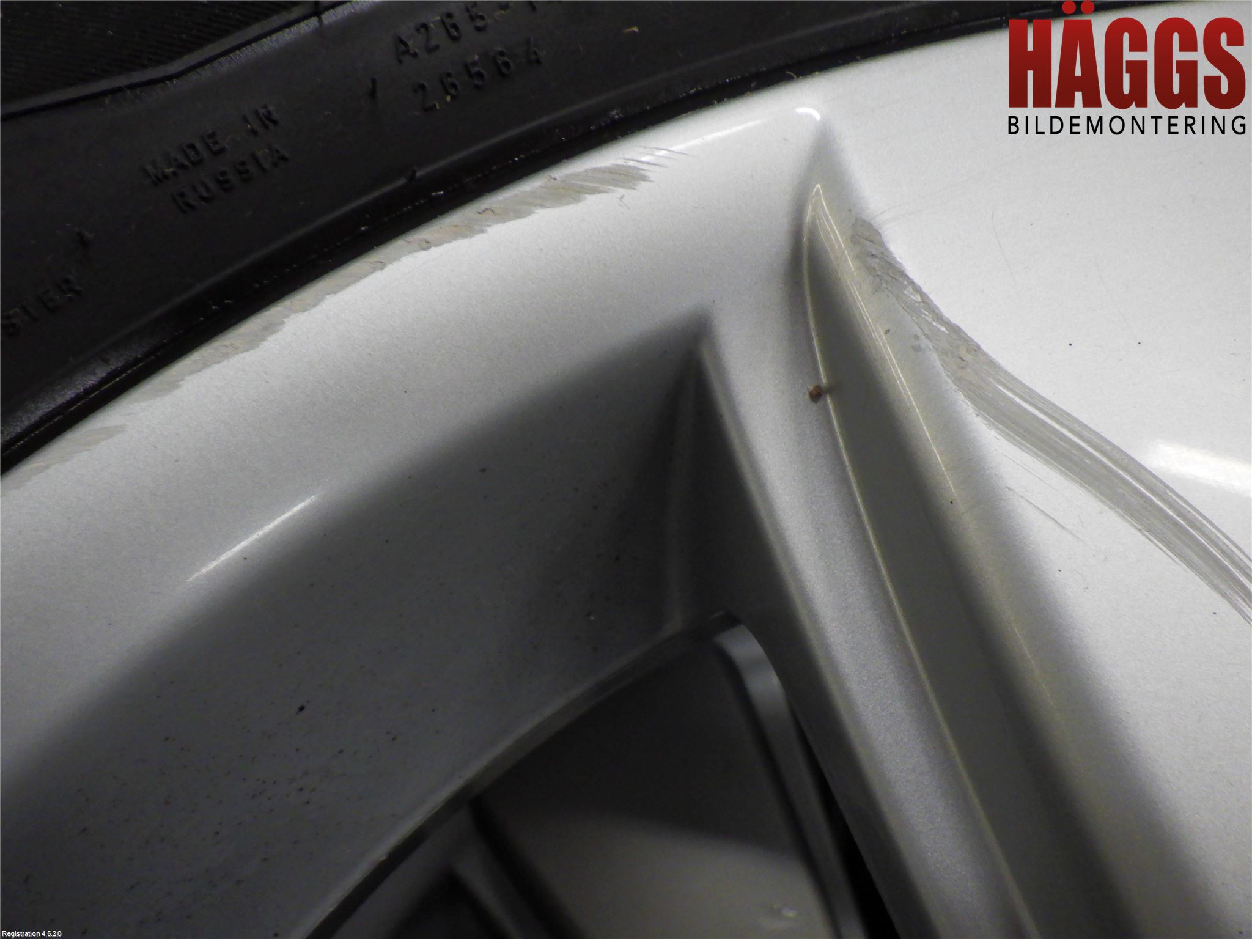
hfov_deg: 63.4
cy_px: 470
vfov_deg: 49.7
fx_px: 1013
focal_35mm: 28
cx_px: 626
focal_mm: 5
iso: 250
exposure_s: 1/40
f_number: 3.5
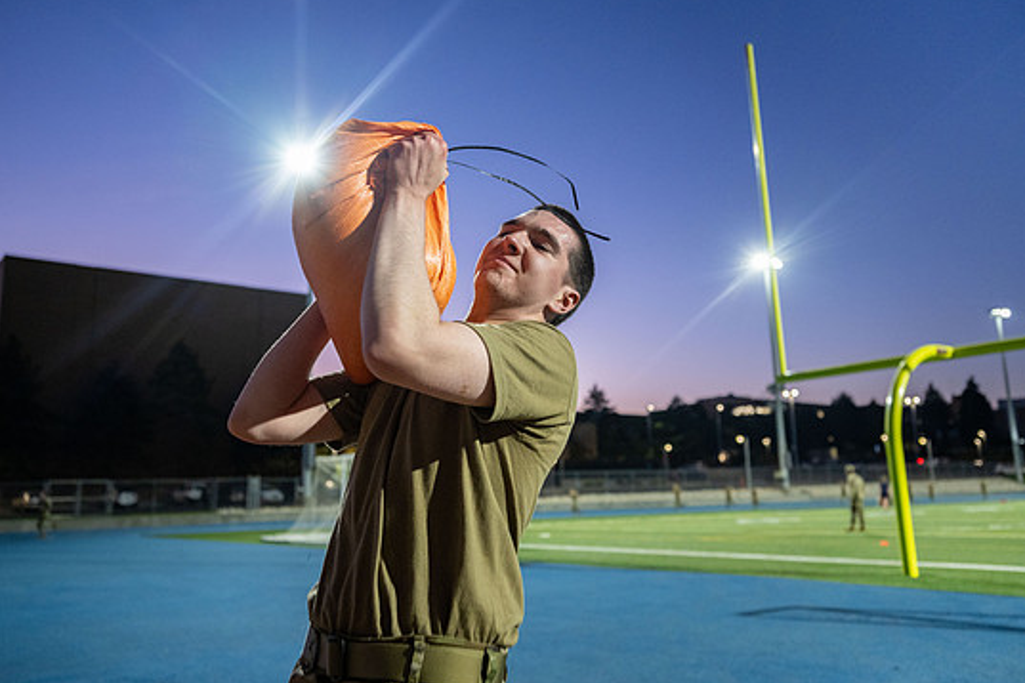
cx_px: 504
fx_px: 883
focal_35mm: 31
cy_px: 331
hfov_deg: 60.3
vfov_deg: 42.3
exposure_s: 1/160
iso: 1600
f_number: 2.8
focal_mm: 26
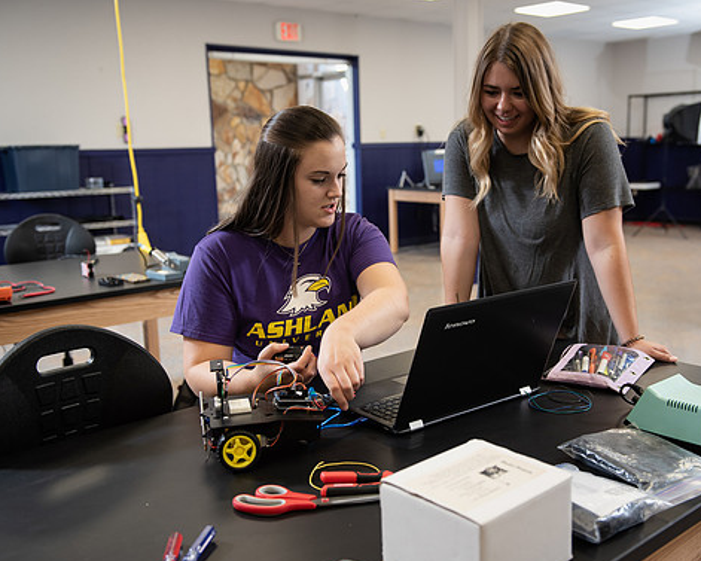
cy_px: 286
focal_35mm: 37
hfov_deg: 49.0
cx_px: 391
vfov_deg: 40.1
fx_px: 768
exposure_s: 1/200
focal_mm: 32
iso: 640
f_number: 3.5
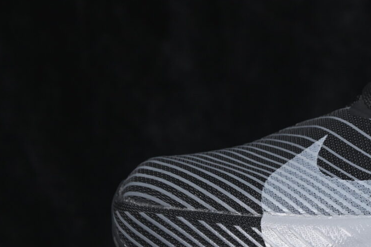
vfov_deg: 5.3
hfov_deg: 7.9
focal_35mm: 258
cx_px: 529
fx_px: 2659
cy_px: 80
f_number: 6.3
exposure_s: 1/60
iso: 160
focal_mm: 50
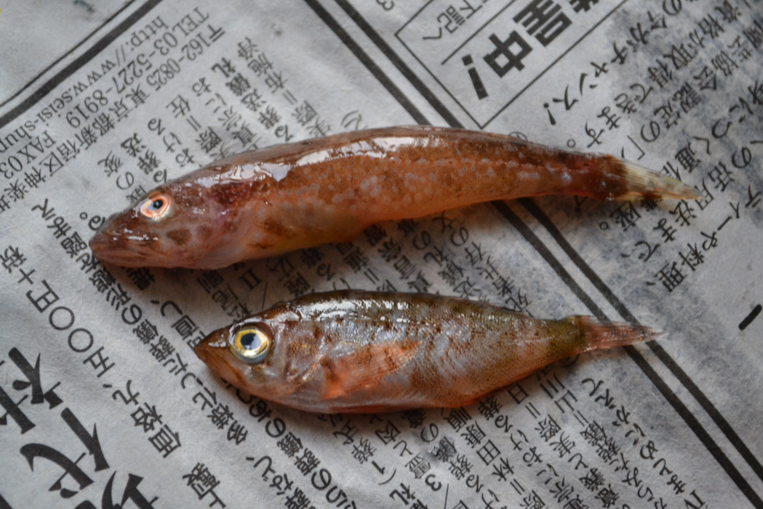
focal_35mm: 82
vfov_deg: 16.6
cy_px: 254
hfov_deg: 24.6
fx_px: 1748
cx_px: 382
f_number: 5.6
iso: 1600
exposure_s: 1/60
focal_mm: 55
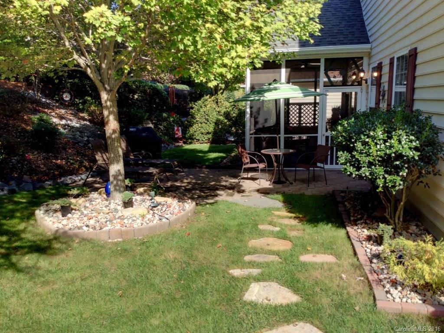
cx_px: 222
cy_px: 166
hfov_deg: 56.8
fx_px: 410
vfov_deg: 44.2
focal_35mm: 32
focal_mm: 3.3
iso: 32
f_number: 2.4
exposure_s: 1/397
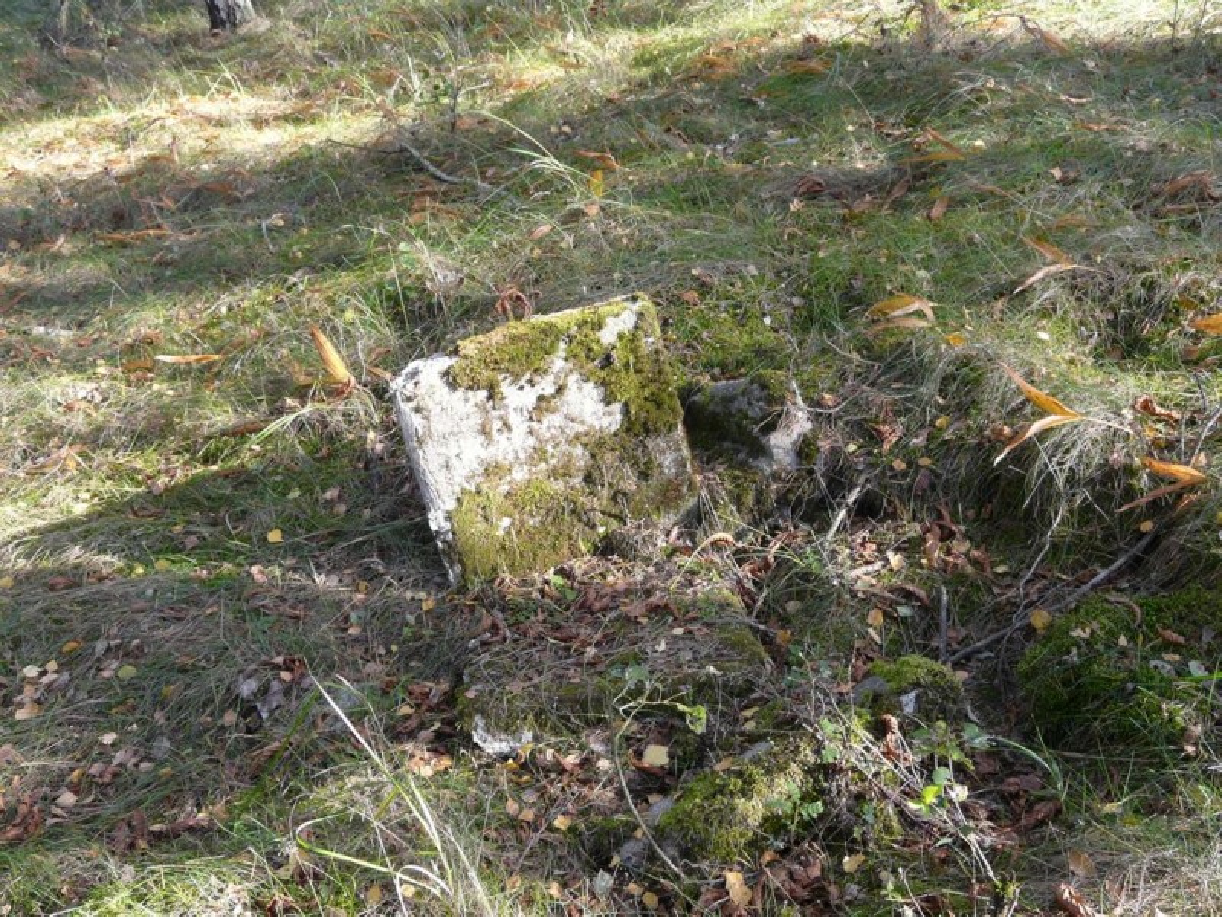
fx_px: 1271
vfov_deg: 39.7
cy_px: 458
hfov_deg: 51.4
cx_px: 611
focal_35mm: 36
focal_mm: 5.9
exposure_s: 1/80
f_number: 2.8
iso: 100
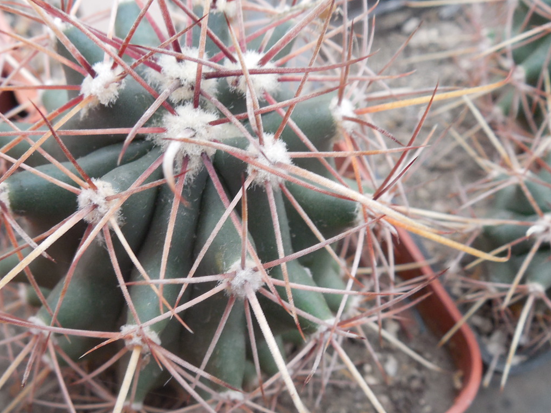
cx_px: 225
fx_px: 780
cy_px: 229
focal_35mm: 49
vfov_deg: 29.7
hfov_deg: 38.8
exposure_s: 1/30
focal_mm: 5.6
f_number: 3.6
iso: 160
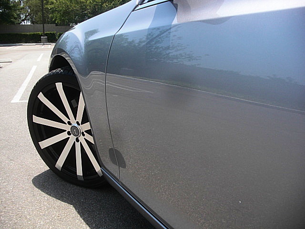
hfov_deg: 51.4
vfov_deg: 39.7
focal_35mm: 36
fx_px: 317
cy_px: 114
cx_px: 152
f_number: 2.8
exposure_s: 1/640
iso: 50
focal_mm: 6.3
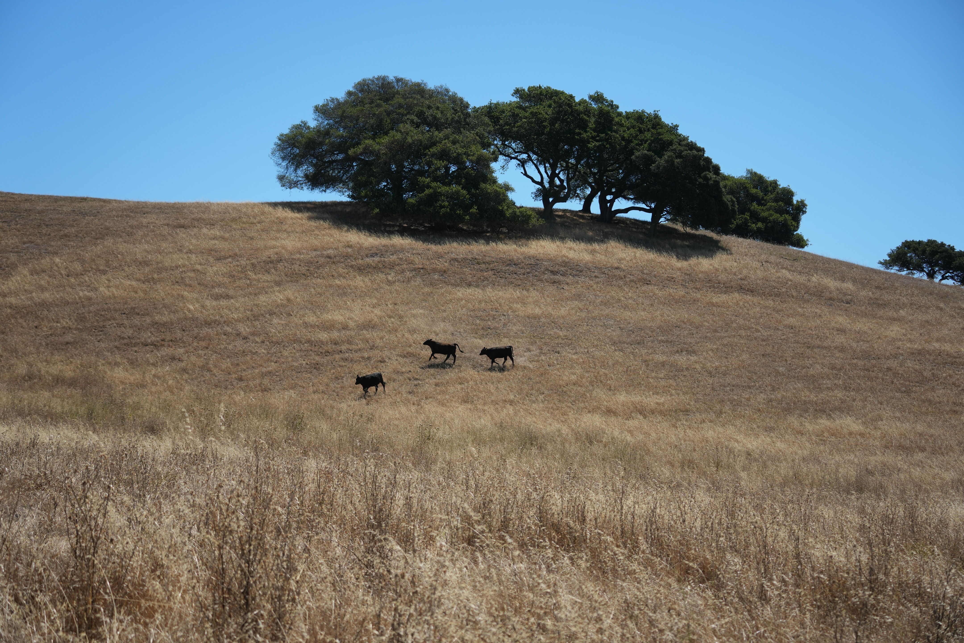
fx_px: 1955
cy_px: 322
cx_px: 482
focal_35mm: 73
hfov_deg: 27.7
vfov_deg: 18.7
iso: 400
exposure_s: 1/2500
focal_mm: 73
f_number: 5
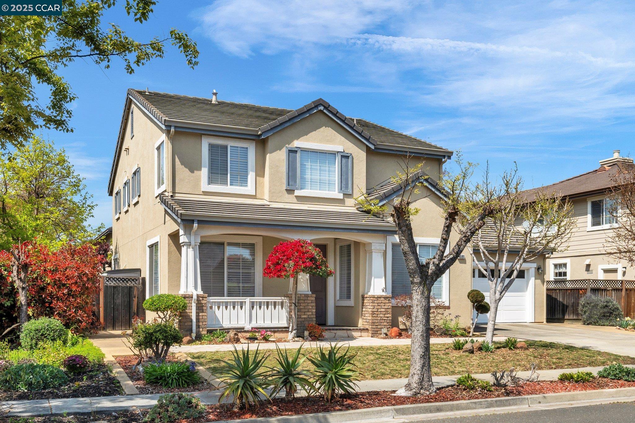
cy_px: 212
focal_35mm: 36
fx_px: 635
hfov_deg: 53.1
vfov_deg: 36.9
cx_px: 318
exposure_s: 1/200
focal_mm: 24
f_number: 10
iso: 100
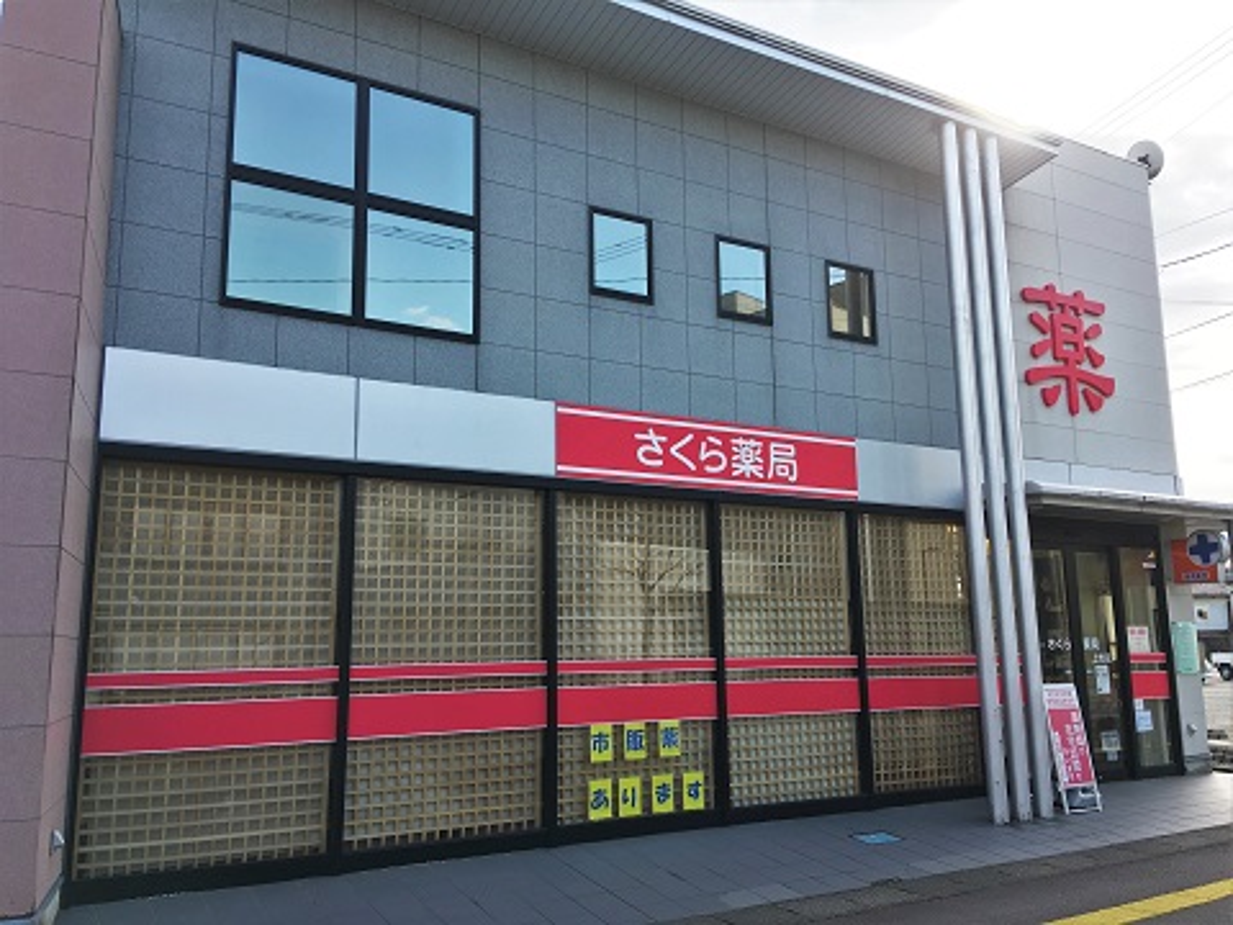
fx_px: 1033
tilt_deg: +11.1
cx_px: 616
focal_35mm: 29
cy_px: 462
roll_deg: +0.0
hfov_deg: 61.7
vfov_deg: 48.2
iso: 25
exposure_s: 1/222
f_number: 2.2
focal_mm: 4.15
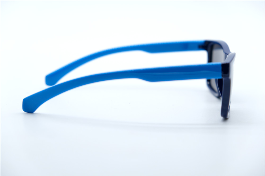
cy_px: 88
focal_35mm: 83
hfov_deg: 24.5
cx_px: 132
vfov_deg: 16.4
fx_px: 611
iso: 640
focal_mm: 55
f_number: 4
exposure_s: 1/1000
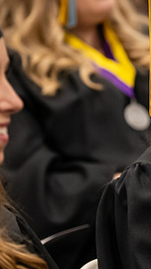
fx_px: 1857
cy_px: 109
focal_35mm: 261
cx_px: 202
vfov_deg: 8.3
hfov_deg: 4.6
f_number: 3.2
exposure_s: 1/250
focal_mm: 116
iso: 3200
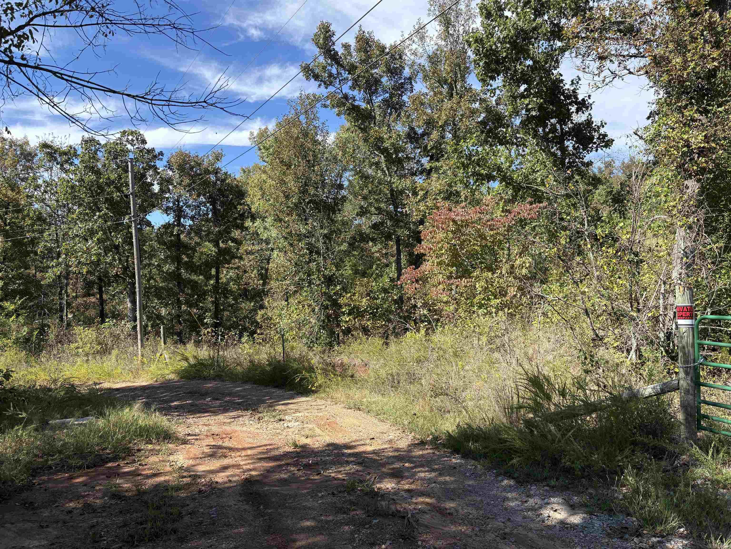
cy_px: 274
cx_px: 366
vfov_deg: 53.1
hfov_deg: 67.3
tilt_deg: +1.9
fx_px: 549
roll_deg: -1.0
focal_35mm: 26
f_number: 1.6
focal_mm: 5.96
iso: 50
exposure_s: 1/1484
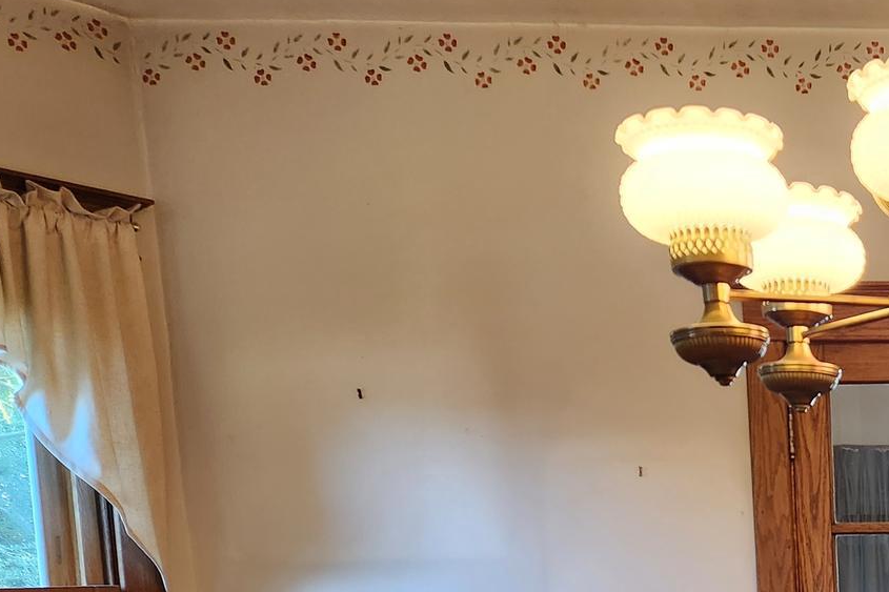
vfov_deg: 21.4
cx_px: 1047
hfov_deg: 29.9
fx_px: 1432
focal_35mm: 58
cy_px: 743
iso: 320
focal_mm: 5.4
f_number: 1.8
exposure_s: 1/120
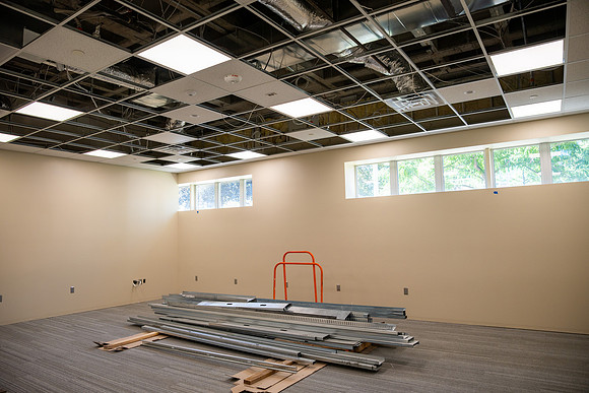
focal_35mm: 24
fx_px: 393
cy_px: 196
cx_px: 294
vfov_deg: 53.2
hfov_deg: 73.7
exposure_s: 1/125
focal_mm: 24
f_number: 4
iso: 125
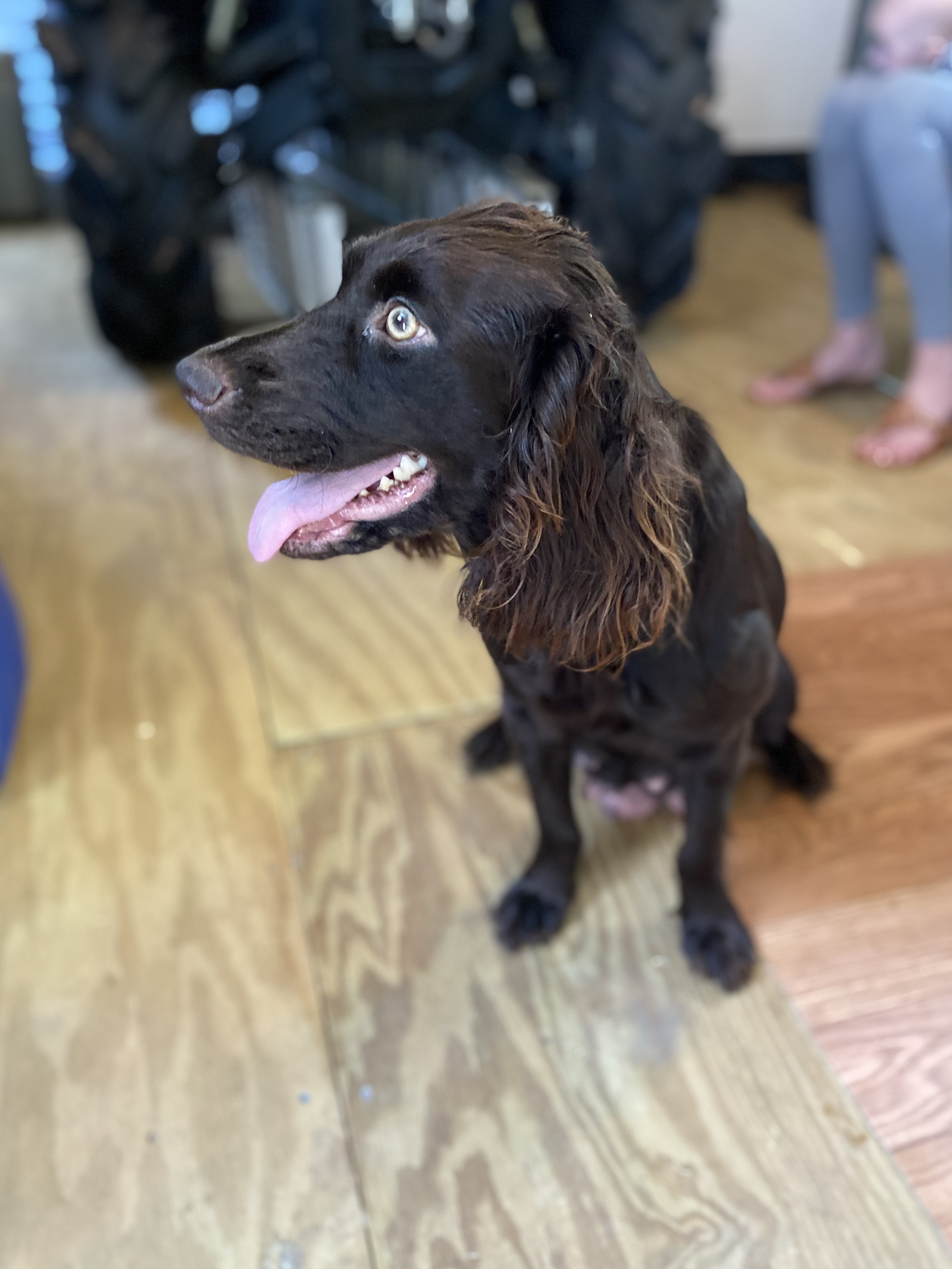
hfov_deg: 51.4
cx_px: 471
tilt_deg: -33.2
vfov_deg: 65.3
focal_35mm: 27
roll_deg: -0.7
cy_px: 654
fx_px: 990
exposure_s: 1/40
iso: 640
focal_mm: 4.25
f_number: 1.8
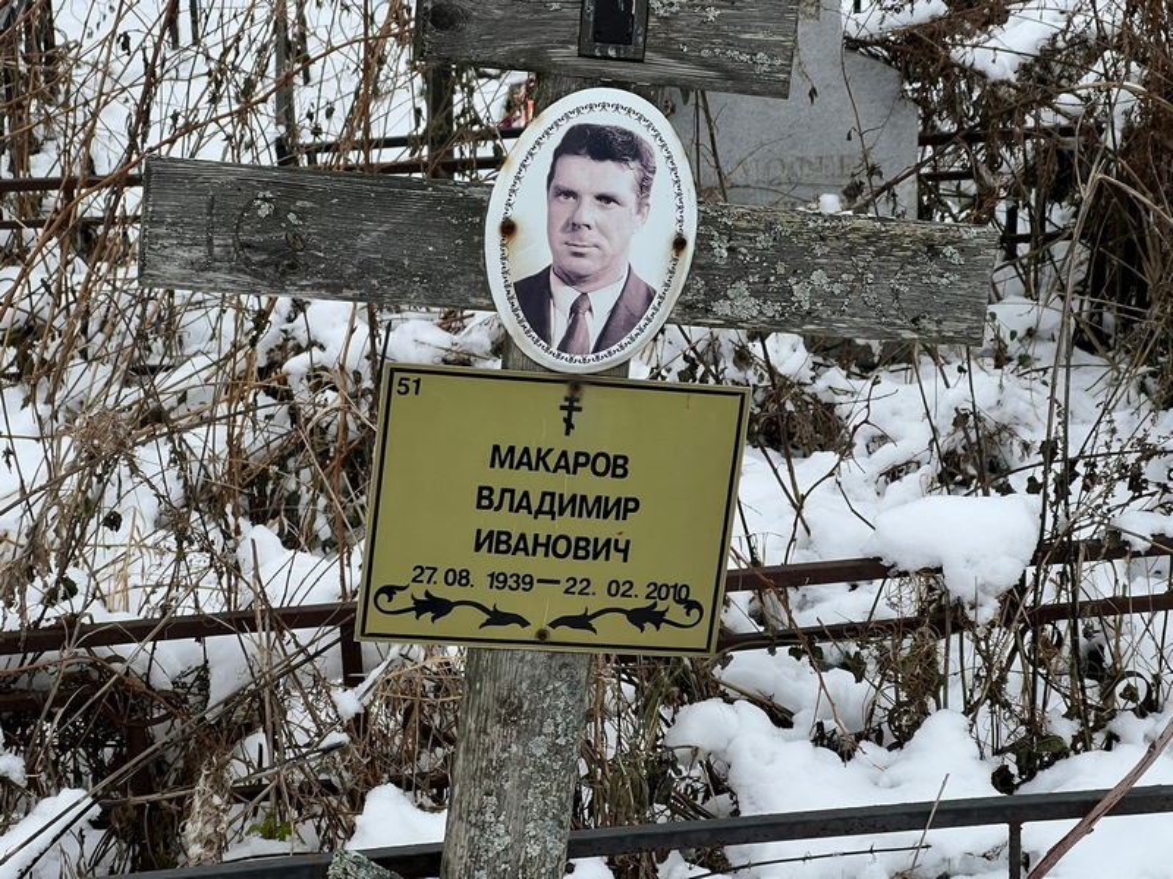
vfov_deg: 19.1
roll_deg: -0.3
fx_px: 2609
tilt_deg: -18.4
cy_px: 440
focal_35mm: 77
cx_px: 586
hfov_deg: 25.3
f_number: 2.8
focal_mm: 9
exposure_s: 1/99
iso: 64
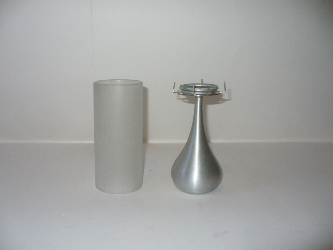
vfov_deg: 38.7
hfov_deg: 50.1
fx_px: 356
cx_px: 166
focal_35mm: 37
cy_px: 125
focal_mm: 6.1
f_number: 2.8
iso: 100
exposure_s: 1/30
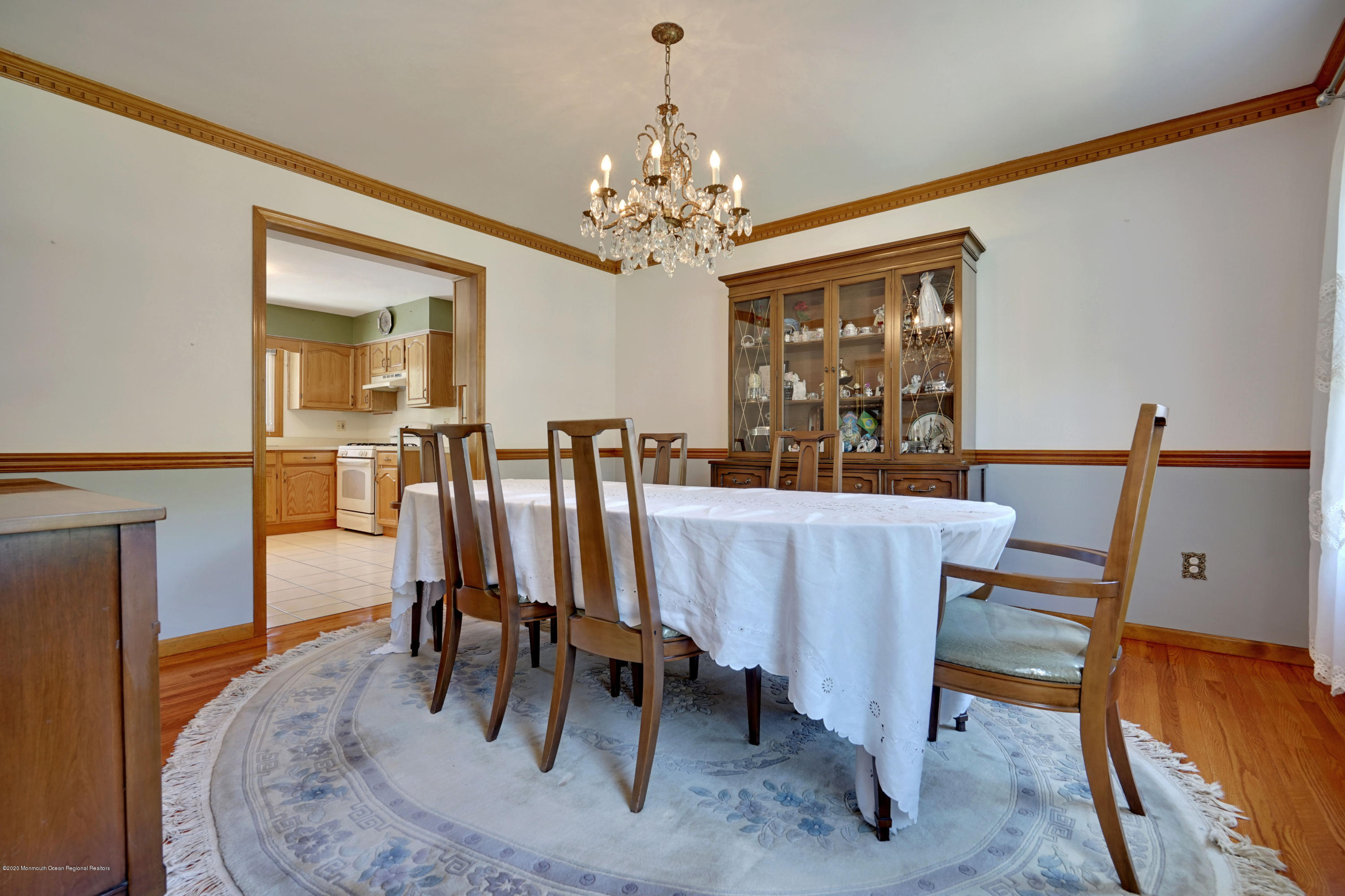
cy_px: 448
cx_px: 672
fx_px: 598
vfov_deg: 73.7
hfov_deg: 96.7
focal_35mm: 16
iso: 250
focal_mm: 16
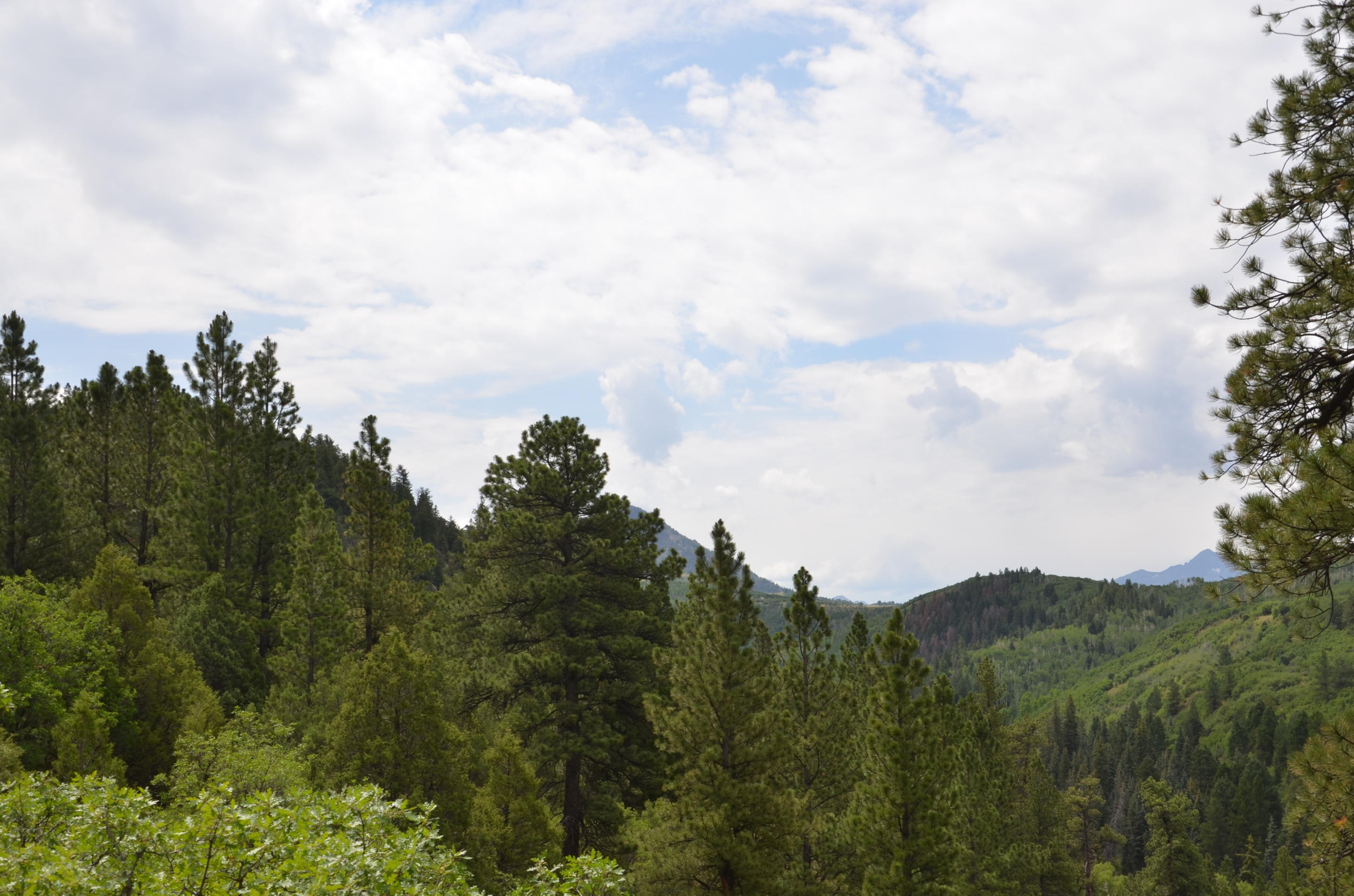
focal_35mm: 47
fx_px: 1764
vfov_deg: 28.5
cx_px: 691
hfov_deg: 42.0
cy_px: 460
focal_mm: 30
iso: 100
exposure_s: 1/250
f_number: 10
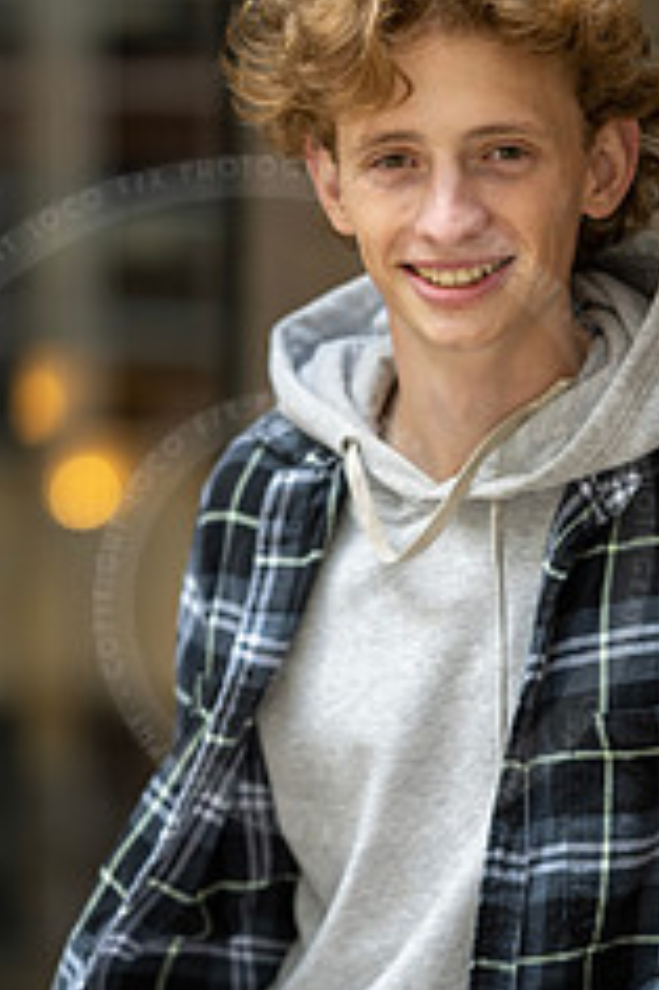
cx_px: 365
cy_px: 667
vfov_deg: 12.7
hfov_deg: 8.5
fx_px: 4454
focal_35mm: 162
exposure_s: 1/200
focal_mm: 85
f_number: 1.8
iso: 160
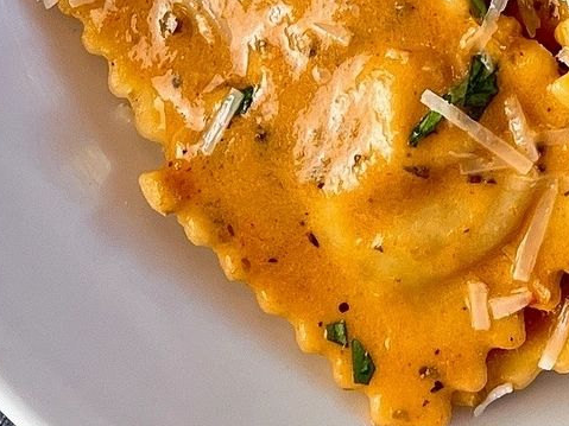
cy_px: -381
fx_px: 2284
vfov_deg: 10.0
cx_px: 574
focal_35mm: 139
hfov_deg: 14.0
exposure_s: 1/120
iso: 50
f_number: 1.6
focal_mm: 5.1
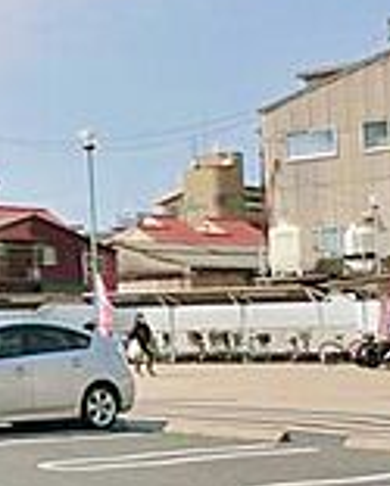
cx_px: -374
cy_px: 224
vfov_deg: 19.9
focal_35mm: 96
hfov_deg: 13.8
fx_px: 1384
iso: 50
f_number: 8
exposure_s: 1/320
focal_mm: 4.9
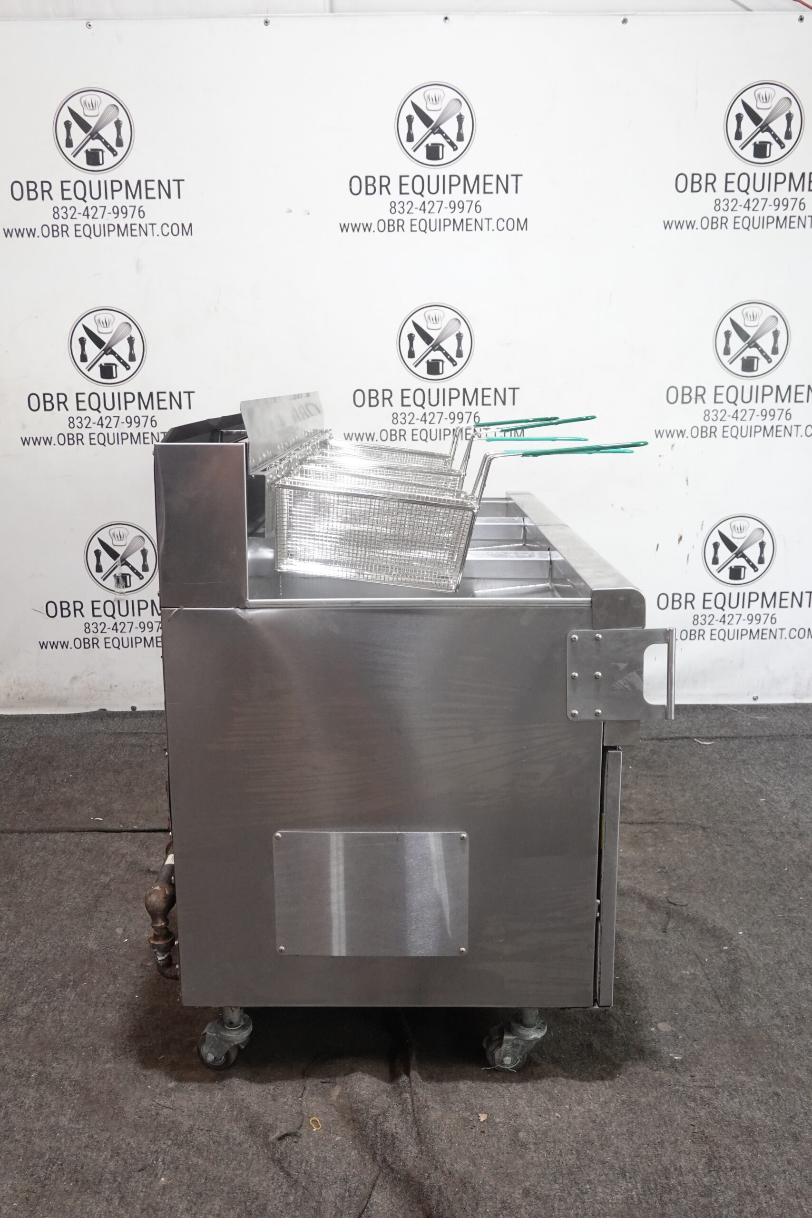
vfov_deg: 60.3
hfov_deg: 42.3
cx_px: 406
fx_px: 1049
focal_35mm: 31
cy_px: 609
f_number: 3.5
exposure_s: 1/40
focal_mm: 11.52
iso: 1000
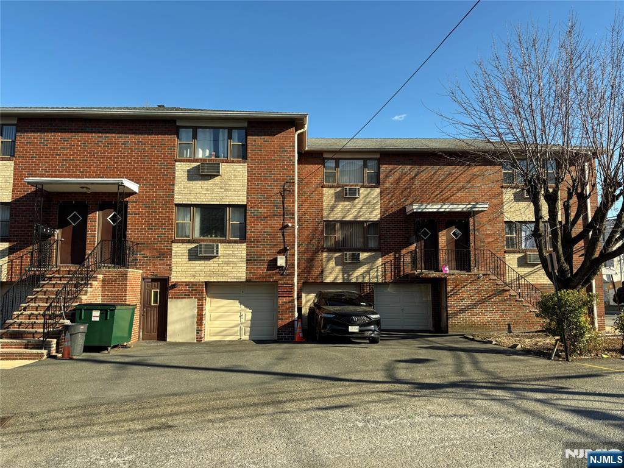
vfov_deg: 53.1
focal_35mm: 26
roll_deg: -0.2
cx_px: 312
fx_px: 469
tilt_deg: +5.6
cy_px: 234
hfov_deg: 67.3
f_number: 1.6
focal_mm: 5.96
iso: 50
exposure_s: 1/416
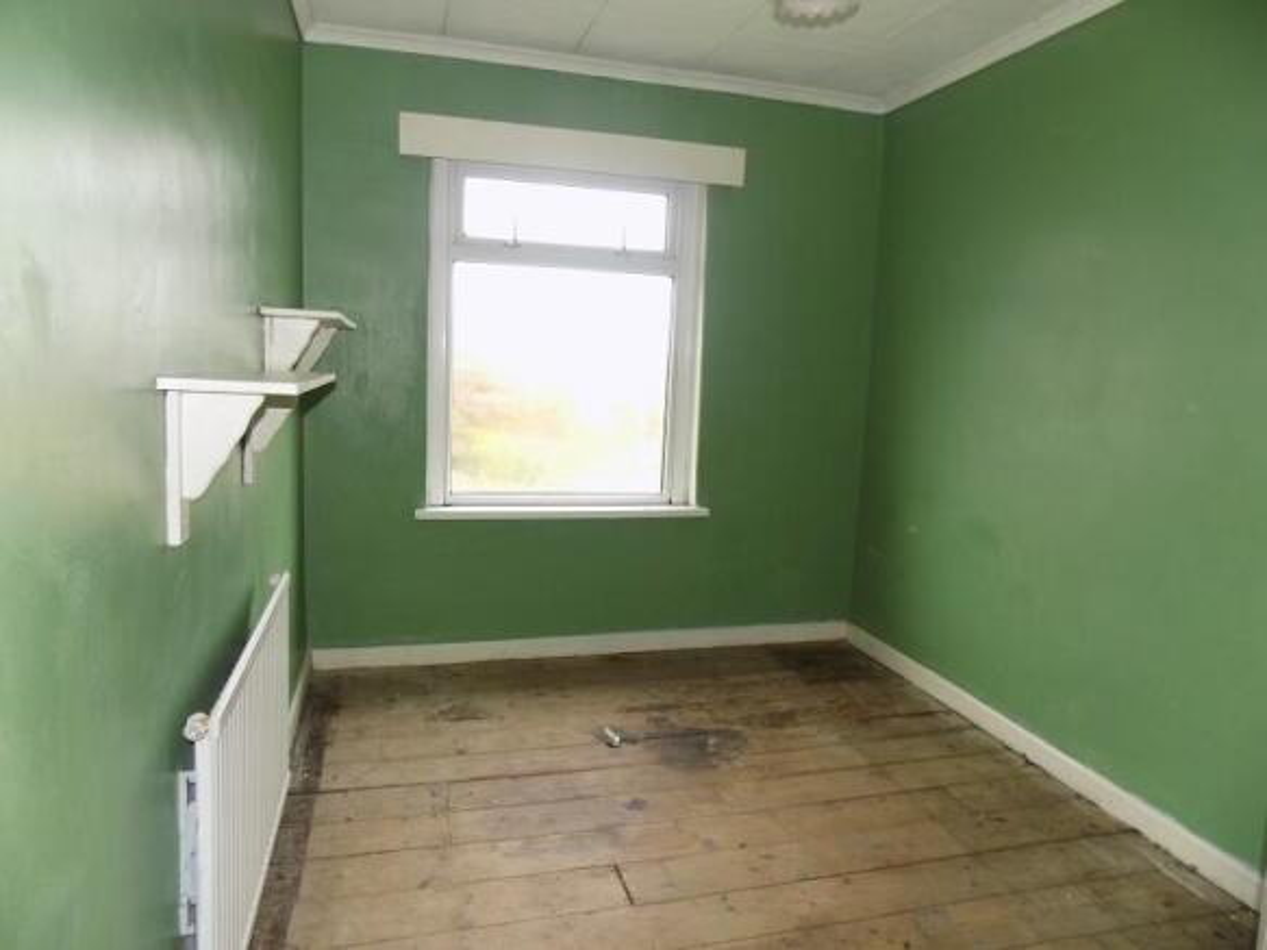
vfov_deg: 58.9
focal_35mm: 23
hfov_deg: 73.9
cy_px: 475
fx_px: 842
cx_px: 634
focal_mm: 4
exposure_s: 1/30
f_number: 3.1
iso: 100
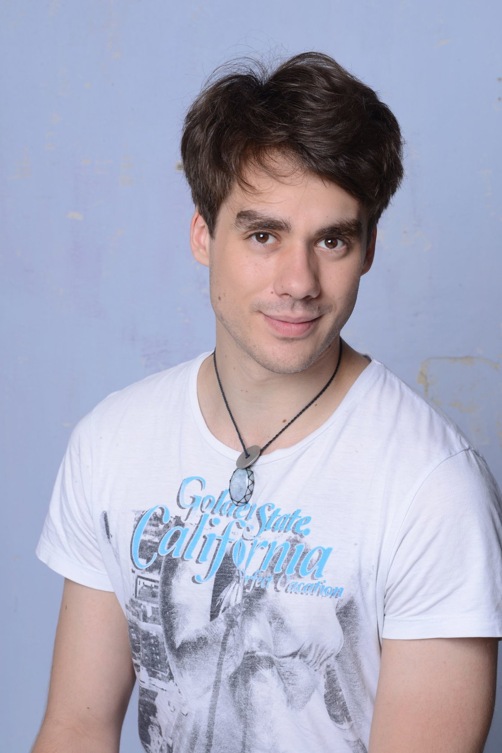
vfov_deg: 19.5
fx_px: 2195
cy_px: 376
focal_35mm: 105
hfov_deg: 13.0
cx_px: 251
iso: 100
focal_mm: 105
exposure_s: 1/80
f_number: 16
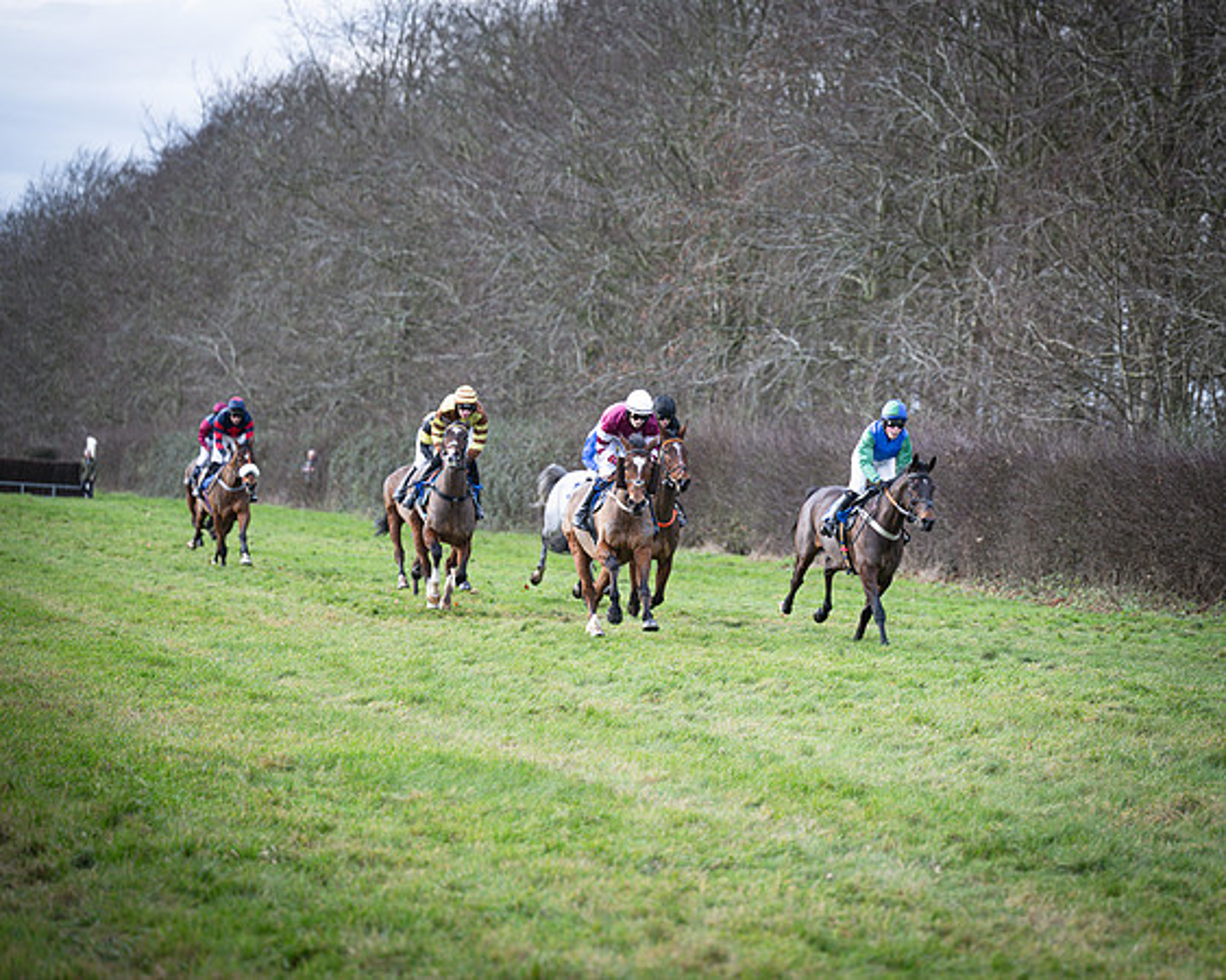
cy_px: 502
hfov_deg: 13.8
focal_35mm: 139
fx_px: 5059
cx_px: 765
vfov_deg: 11.1
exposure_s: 1/1250
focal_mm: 115
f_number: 2.8
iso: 400
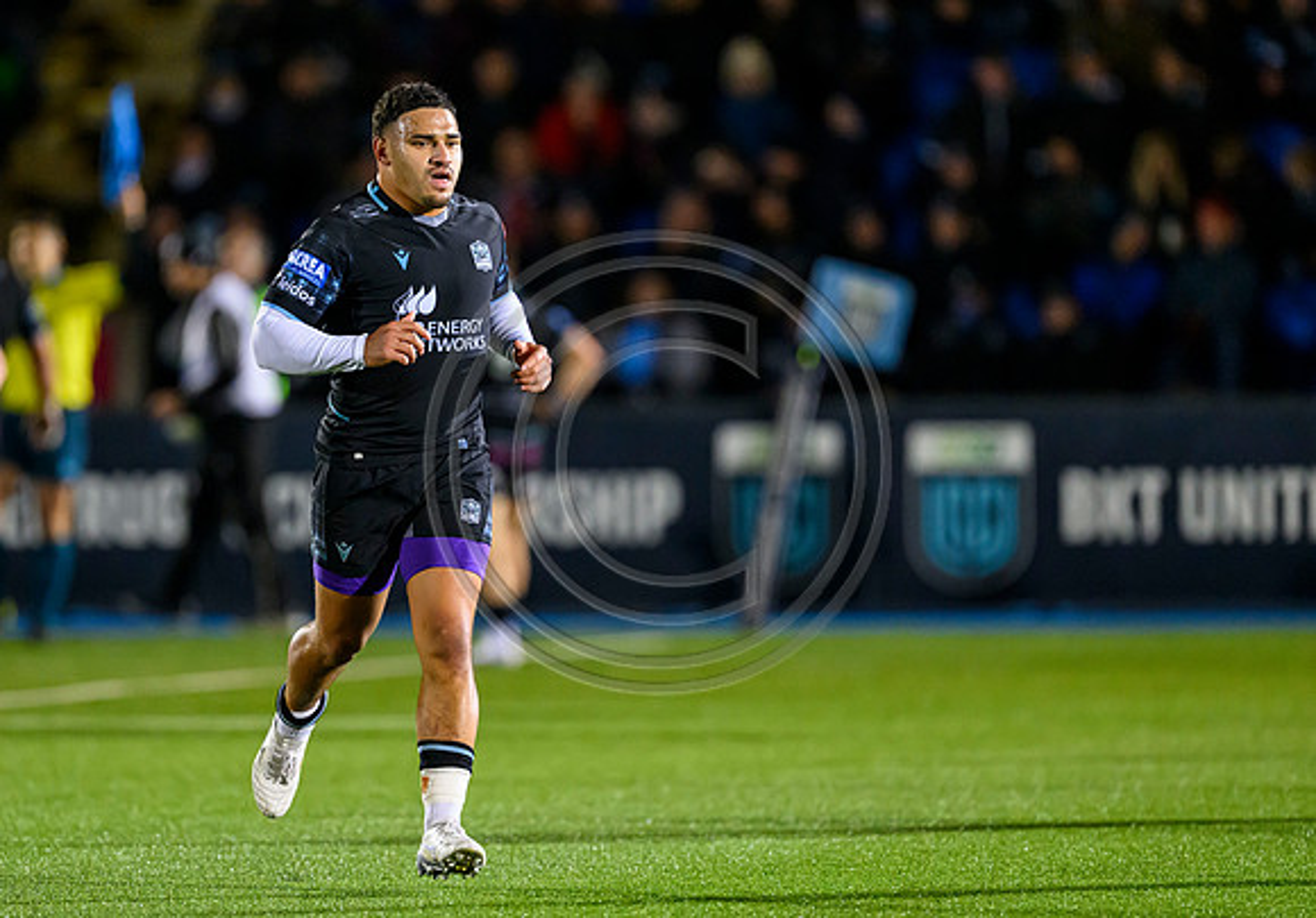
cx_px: 548
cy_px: 472
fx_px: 17859
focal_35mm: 481
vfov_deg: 2.9
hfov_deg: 4.2
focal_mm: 400
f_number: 3.2
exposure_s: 1/1000
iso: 8000
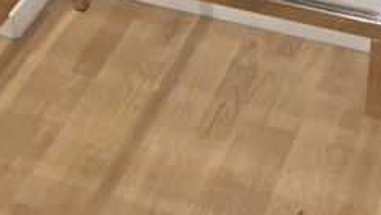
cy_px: 24
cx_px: 251
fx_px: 859
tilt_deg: -43.6
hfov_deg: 24.9
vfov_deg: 14.1
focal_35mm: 85
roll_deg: +1.6
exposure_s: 1/33
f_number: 2.2
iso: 100
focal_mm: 4.15
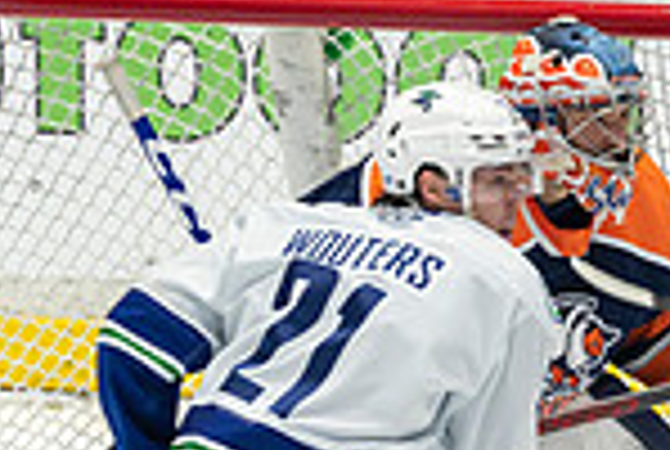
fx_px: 43450
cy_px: 659
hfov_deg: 0.9
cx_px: 288
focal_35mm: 2330
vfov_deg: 0.6
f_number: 4.5
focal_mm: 600
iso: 1600
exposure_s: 1/640
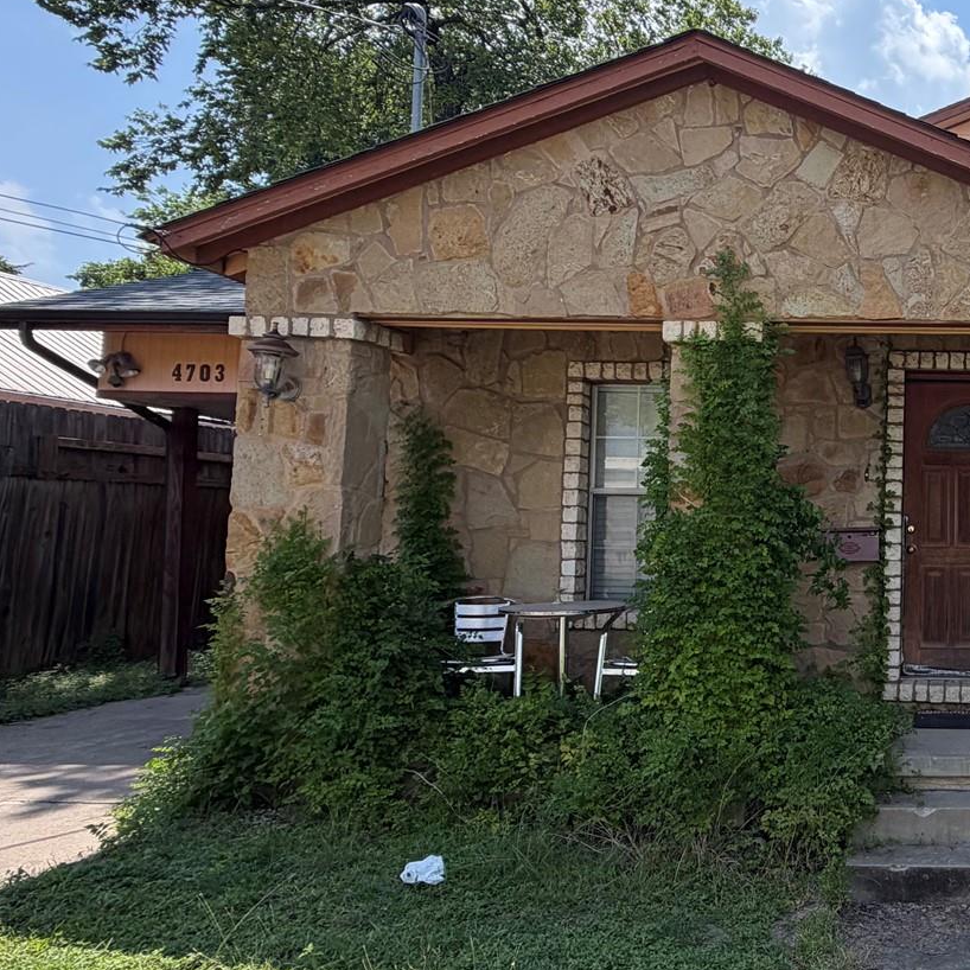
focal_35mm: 31
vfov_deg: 52.5
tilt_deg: +3.4
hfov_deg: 44.4
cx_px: 978
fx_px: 983
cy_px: 483
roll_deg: -0.2
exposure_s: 1/770
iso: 32
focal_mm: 2.22
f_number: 2.2
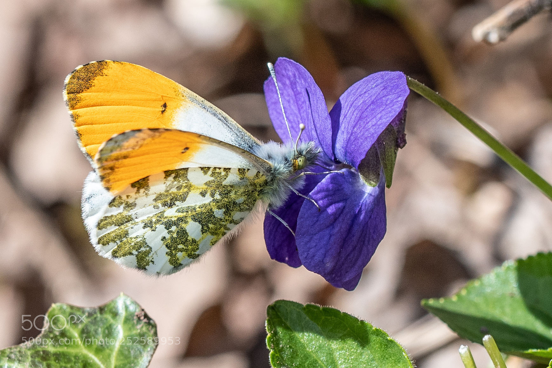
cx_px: 276
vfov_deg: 6.1
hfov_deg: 9.1
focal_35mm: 225
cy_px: 184
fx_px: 3450
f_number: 5.6
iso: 200
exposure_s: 1/640
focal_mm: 150
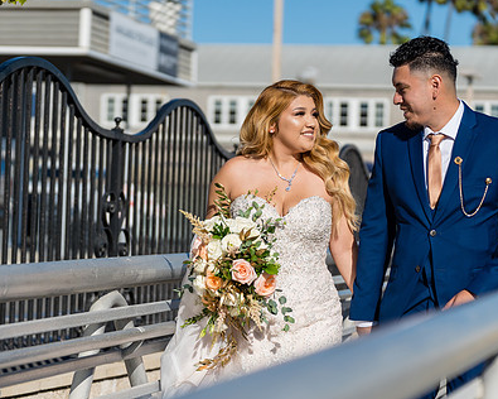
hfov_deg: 15.5
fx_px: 1828
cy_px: 227
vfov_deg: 12.4
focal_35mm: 124
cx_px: 235
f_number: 2.8
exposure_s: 1/8000
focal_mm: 90
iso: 100
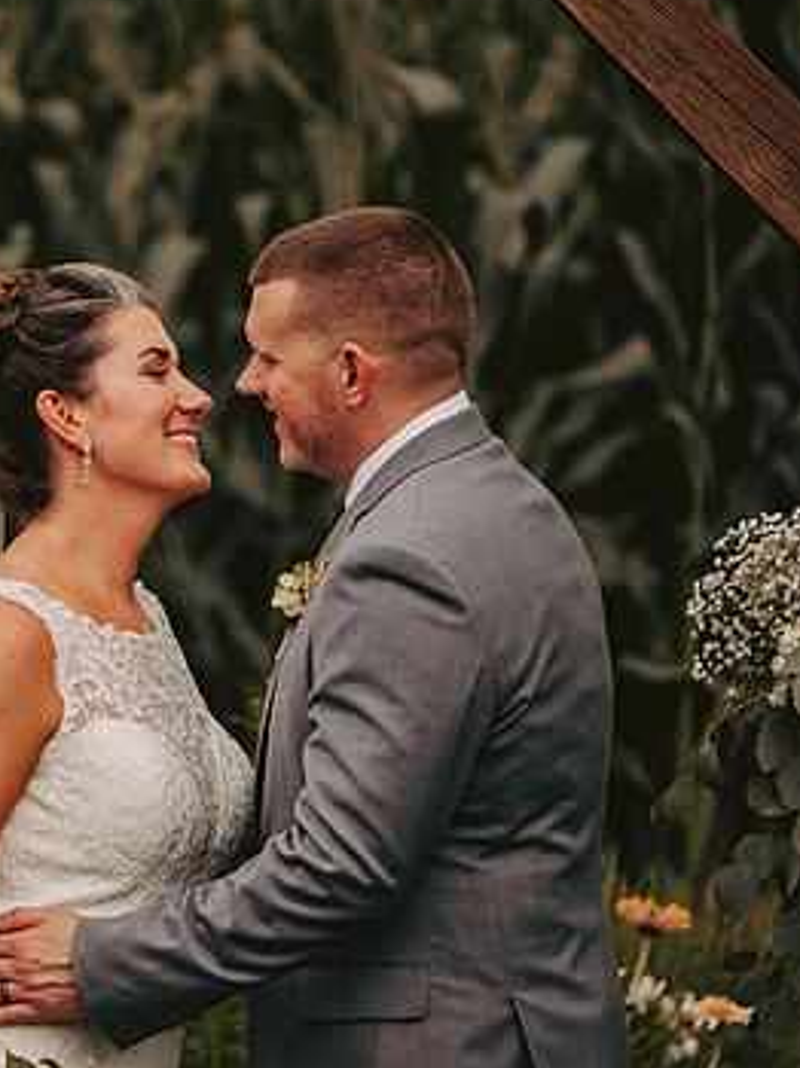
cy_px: 497
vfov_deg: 7.3
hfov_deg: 5.4
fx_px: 8423
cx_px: -10
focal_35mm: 273
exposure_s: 1/500
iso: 200
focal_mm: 155
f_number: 2.8
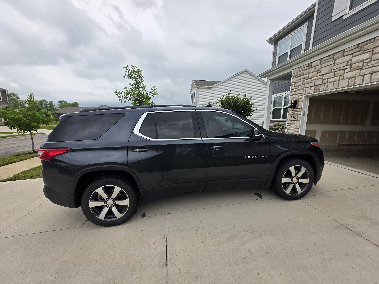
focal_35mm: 13
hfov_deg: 106.2
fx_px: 142
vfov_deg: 89.9
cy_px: 142
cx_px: 190
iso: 40
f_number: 1.9
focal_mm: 2.2
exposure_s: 1/496
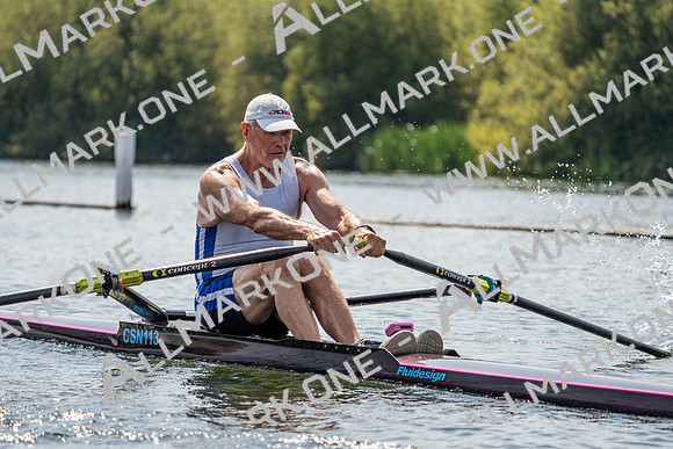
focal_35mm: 200
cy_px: 224
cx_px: 336
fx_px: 3740
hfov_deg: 10.3
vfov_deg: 6.9
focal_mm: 200
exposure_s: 1/1600
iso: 200
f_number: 5.6
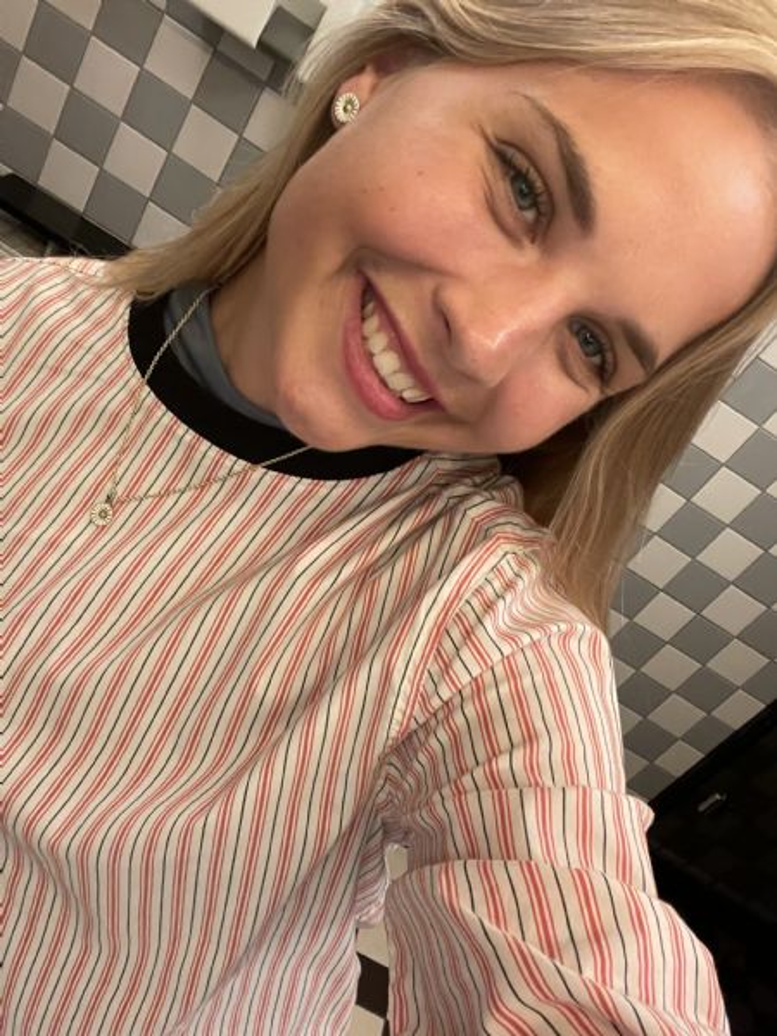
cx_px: 388
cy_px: 518
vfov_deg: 60.0
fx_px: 898
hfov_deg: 46.8
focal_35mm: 30
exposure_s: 1/33
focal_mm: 2.71
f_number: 2.2
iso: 320
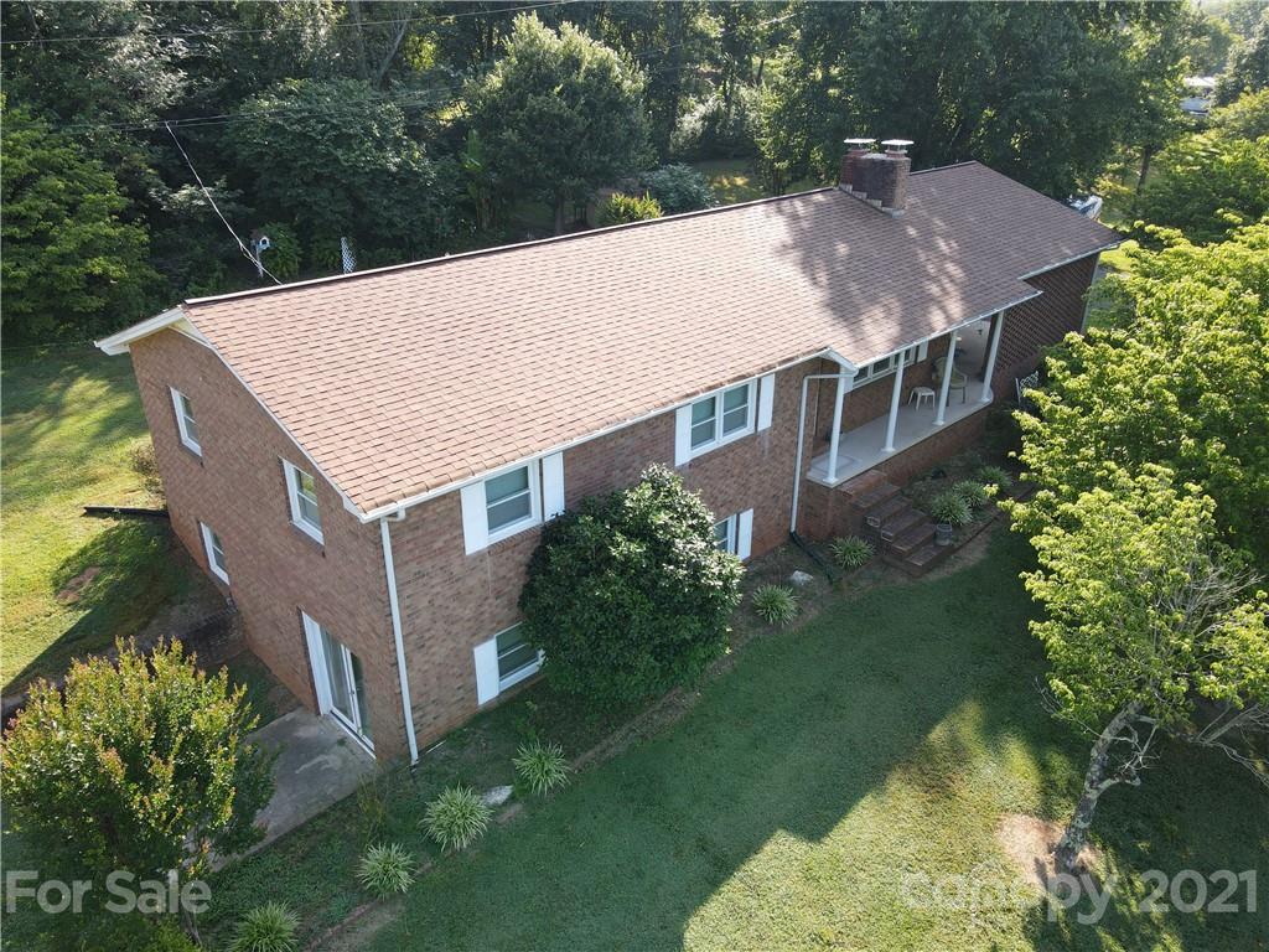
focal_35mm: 24
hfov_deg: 71.6
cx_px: 634
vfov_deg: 56.8
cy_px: 476
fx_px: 880
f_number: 2.8
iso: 100
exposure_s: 1/90
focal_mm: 4.5
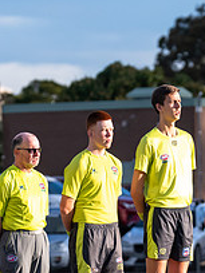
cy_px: 268
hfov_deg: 1.9
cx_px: 207
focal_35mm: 785
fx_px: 6198
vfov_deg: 2.5
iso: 800
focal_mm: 220
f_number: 5.6
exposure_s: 1/1600
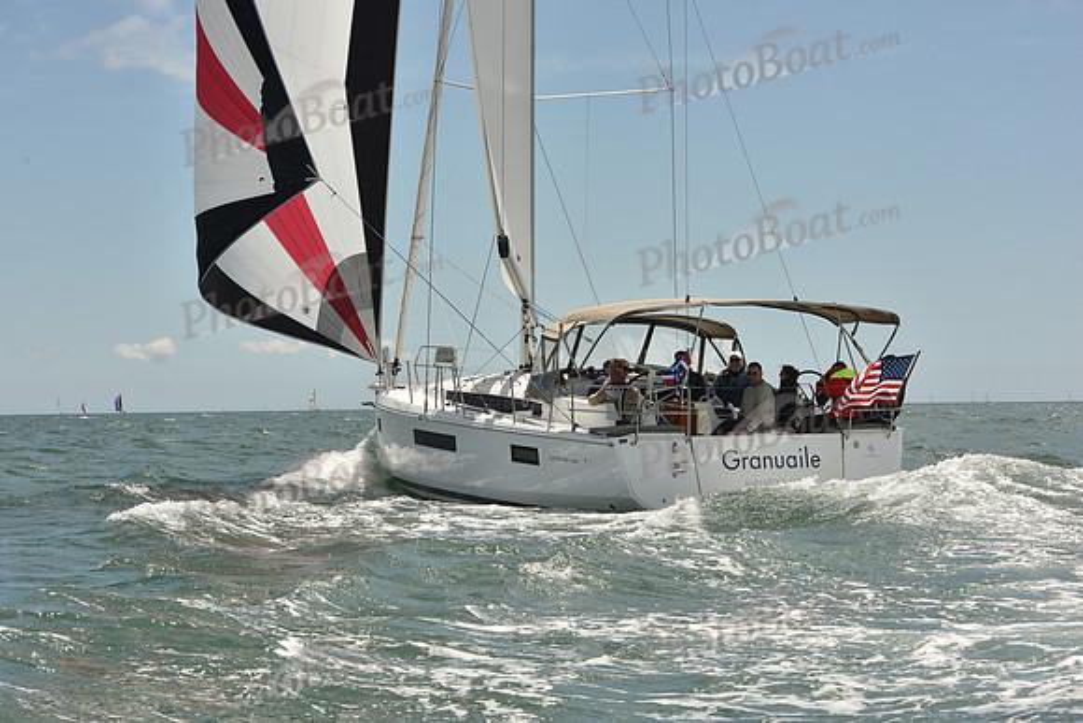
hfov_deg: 21.5
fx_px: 2858
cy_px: 362
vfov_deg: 14.4
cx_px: 542
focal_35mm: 95
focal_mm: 95
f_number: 13
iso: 320
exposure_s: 1/800
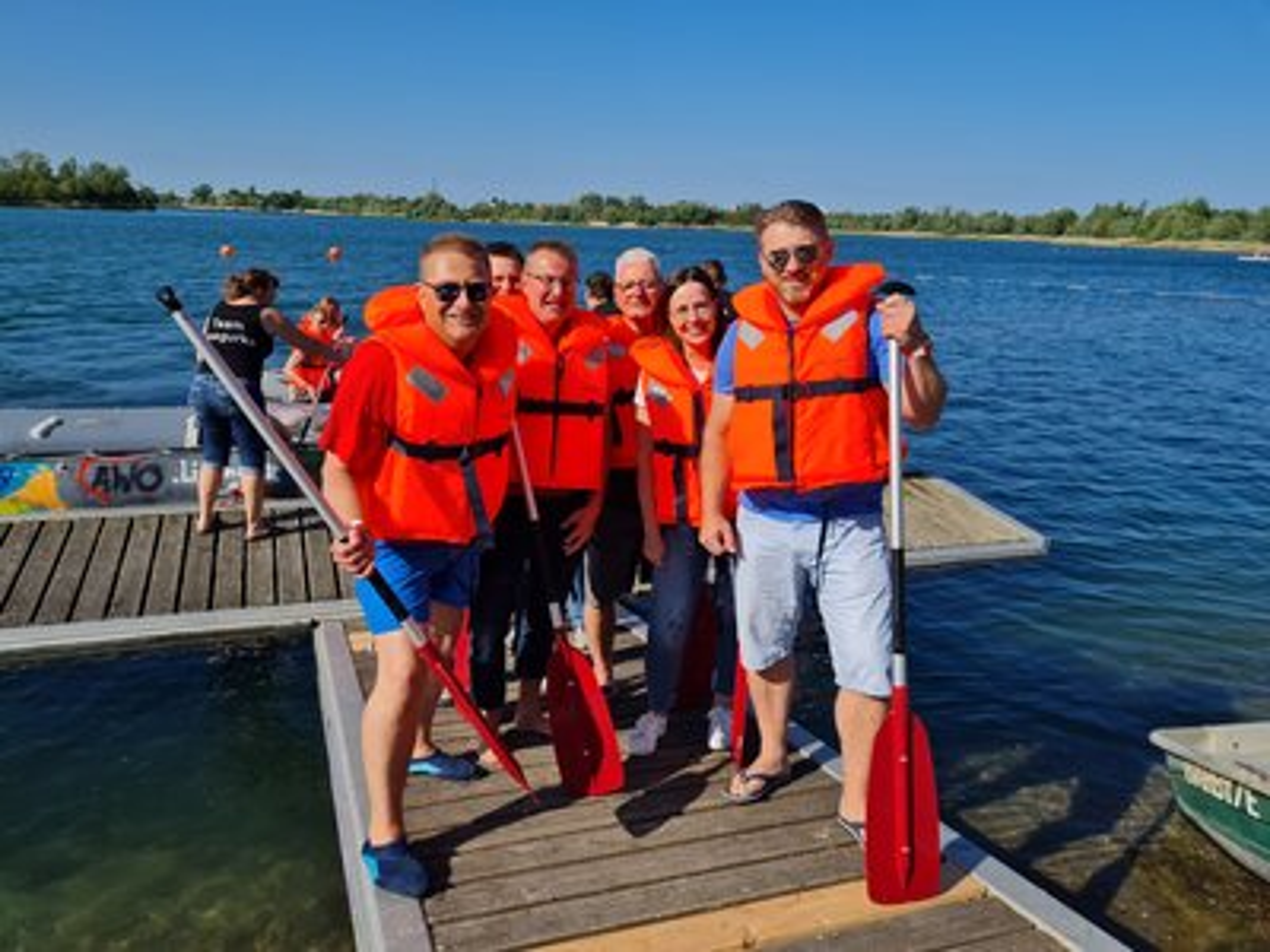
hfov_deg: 67.3
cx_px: 635
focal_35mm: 26
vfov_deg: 53.1
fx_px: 954
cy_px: 476
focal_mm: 5.4
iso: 50
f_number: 1.8
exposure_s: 1/4640
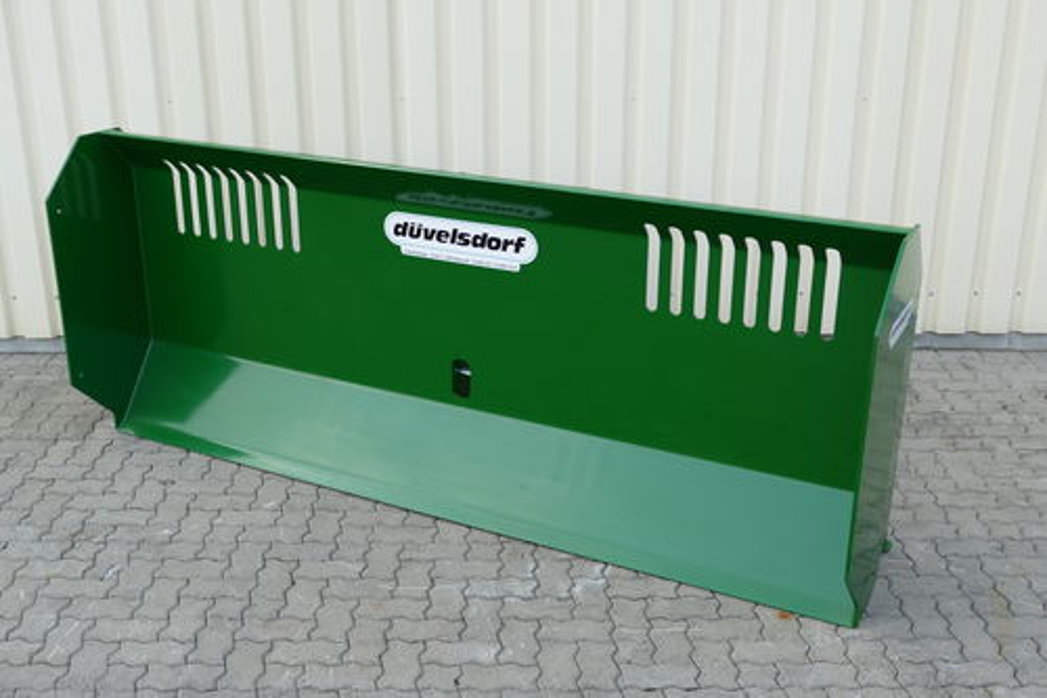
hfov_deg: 48.5
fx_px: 1163
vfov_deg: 33.4
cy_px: 349
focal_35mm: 40
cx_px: 524
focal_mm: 14.5
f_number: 3.1
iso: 125
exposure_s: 1/500
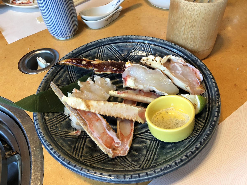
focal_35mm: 29
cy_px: 92
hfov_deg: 61.7
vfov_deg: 48.2
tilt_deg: -50.5
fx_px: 207
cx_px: 124
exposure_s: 1/30
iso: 25
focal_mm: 3.99
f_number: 1.8
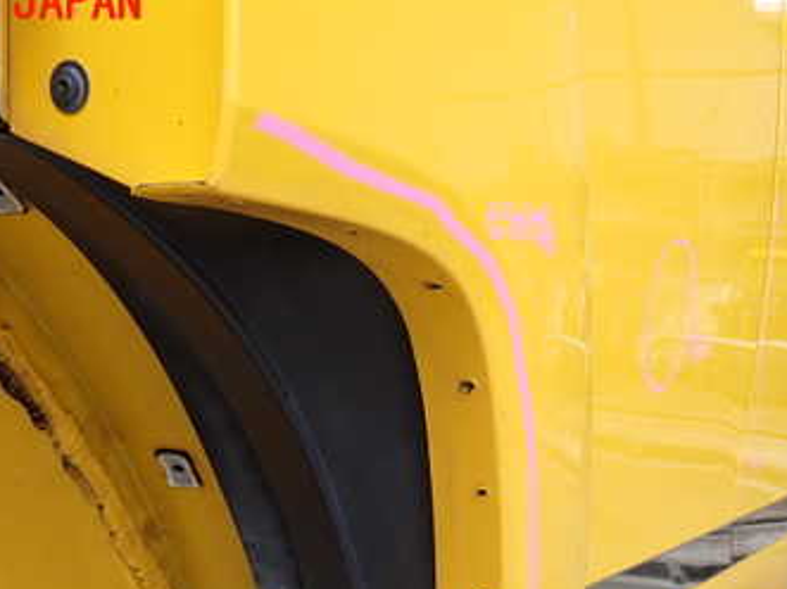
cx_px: 423
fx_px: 1318
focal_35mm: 58
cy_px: 508
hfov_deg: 33.2
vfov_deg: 24.6
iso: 100
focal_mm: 5.79
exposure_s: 1/160
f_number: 3.2
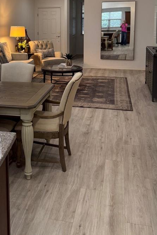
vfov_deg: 41.9
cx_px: 34
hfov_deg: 29.3
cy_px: 51
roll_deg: +1.8
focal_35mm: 45
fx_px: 294
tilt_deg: -7.0
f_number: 1.78
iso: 100
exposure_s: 1/120
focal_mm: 6.76
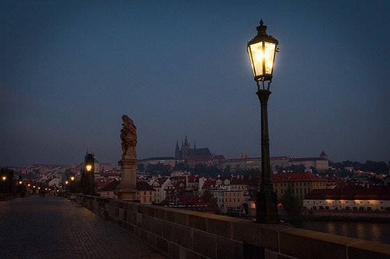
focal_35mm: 35
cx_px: 195
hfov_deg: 54.5
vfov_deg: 37.8
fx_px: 379
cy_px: 130
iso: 3200
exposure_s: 1/40
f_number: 7.1
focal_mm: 35
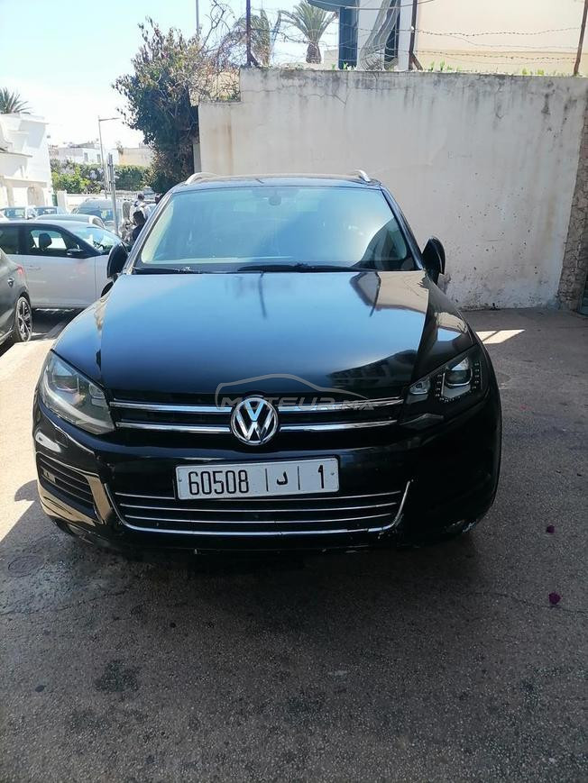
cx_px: 294
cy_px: 392
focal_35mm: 26
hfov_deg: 53.1
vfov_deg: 67.3
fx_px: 589
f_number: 1.8
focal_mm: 5.4
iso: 80
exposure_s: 1/900
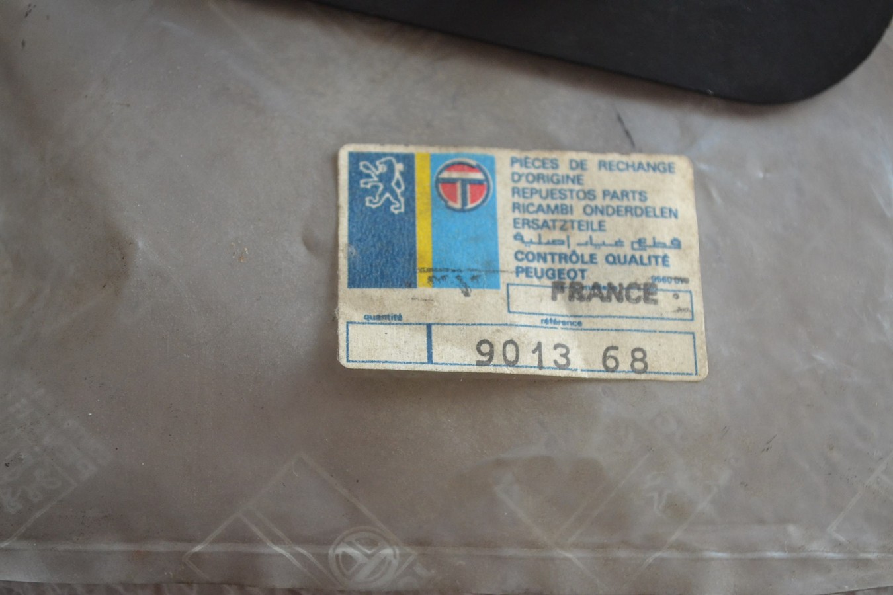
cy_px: 298
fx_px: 1488
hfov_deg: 33.4
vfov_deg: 22.6
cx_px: 446
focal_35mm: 60
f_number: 5.3
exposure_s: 1/60
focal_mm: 40
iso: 1400
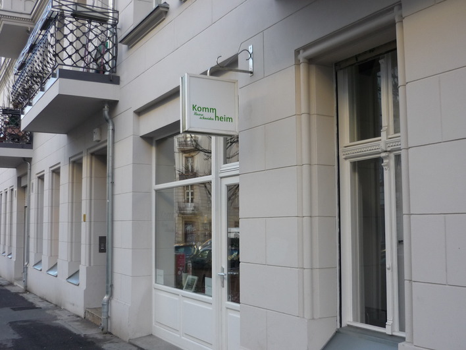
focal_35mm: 38
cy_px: 175
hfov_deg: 49.0
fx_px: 512
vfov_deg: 37.7
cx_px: 233
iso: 100
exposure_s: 1/125
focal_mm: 5.5
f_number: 2.8
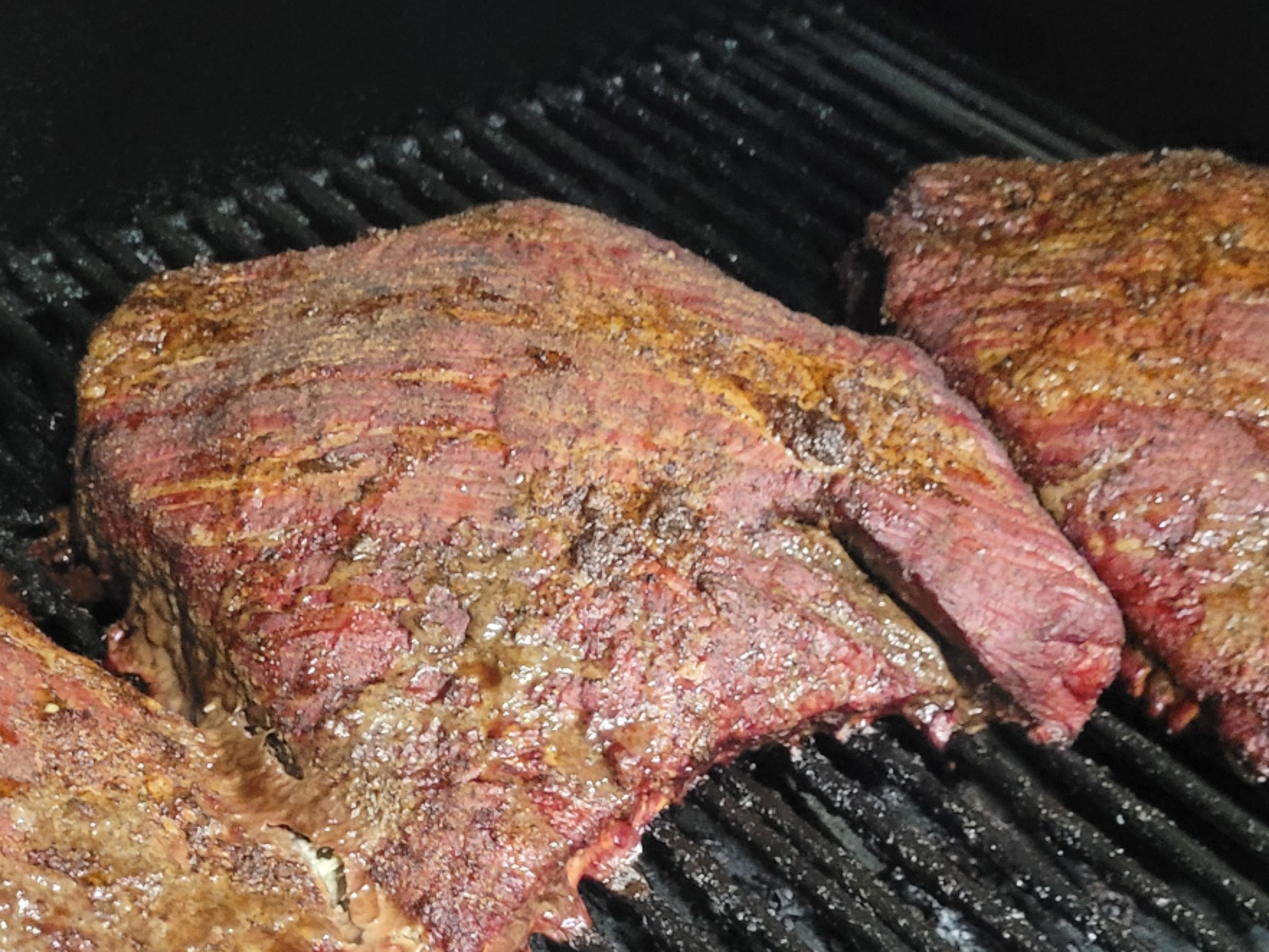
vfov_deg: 23.9
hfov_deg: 32.6
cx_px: 529
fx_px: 2163
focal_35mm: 59
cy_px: 923
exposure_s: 1/24
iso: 1250
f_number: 1.8
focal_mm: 5.4
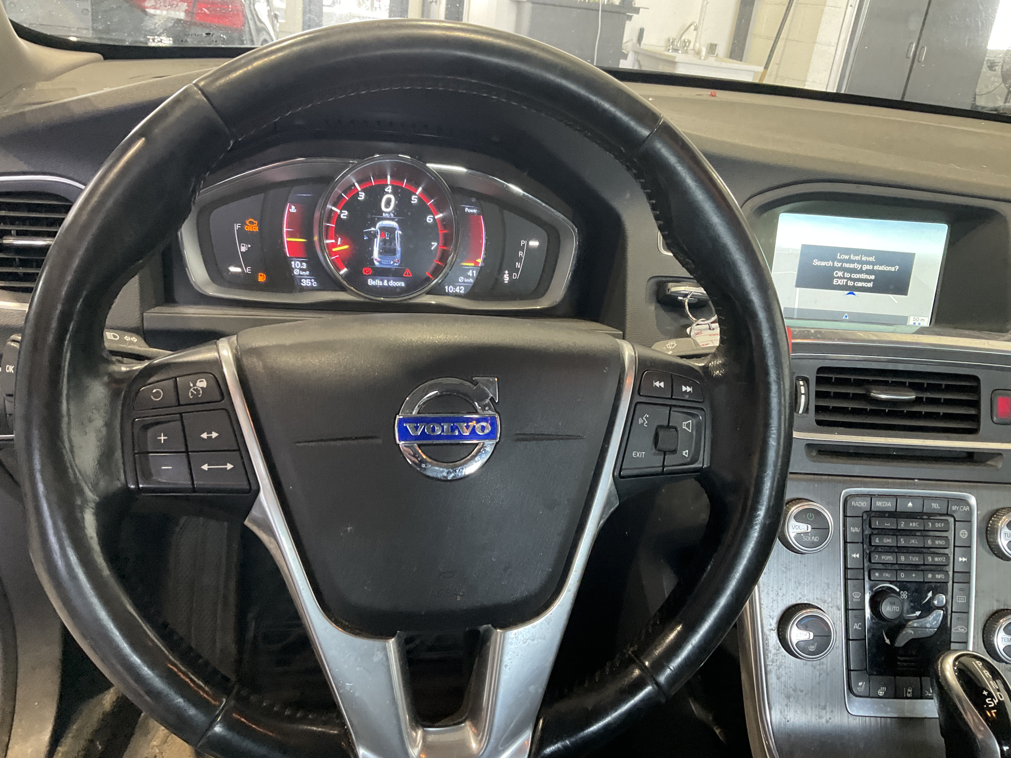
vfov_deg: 48.2
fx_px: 847
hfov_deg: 61.7
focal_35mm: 29
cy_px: 379
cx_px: 506
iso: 250
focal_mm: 3
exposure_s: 1/60
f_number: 1.8
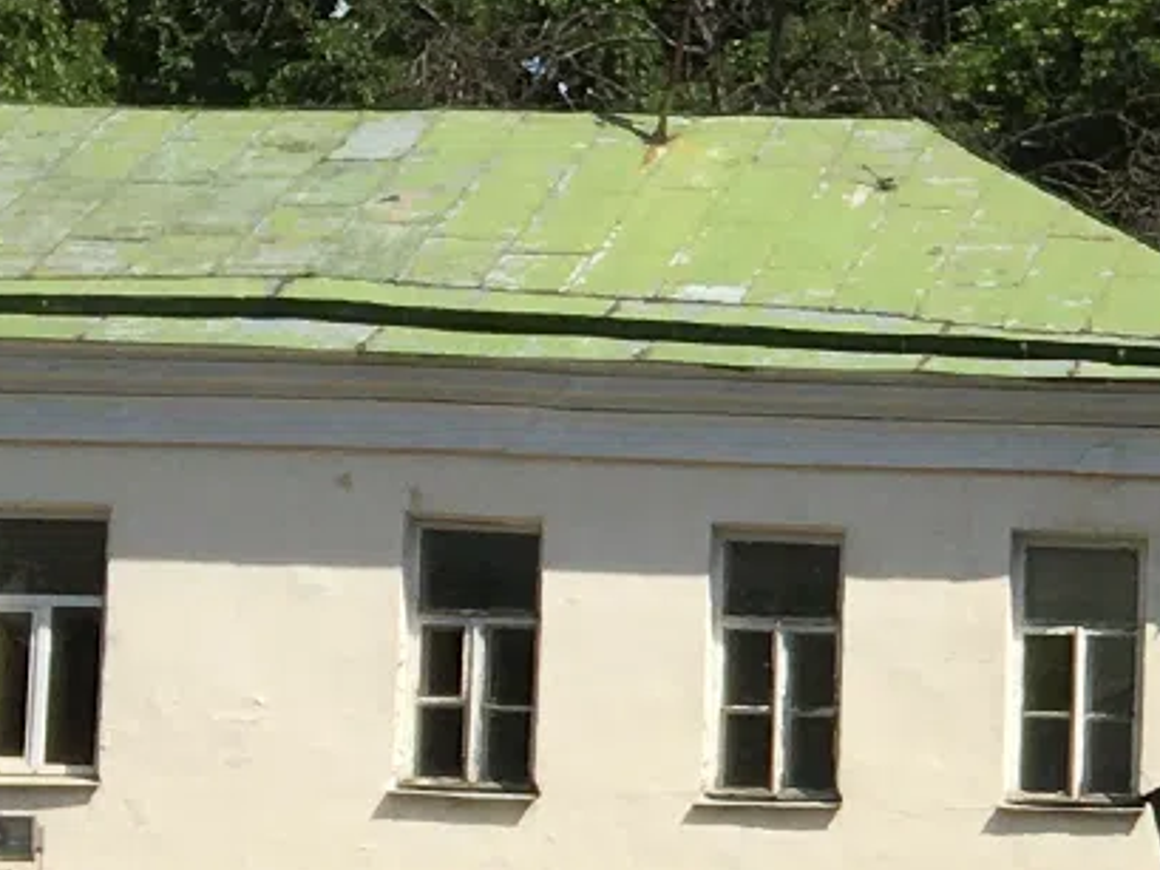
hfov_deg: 10.7
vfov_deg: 8.7
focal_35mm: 170
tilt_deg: +6.3
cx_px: 2226
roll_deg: -1.3
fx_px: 5698
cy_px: 572
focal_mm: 4.15
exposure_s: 1/1923
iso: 25
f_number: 2.2
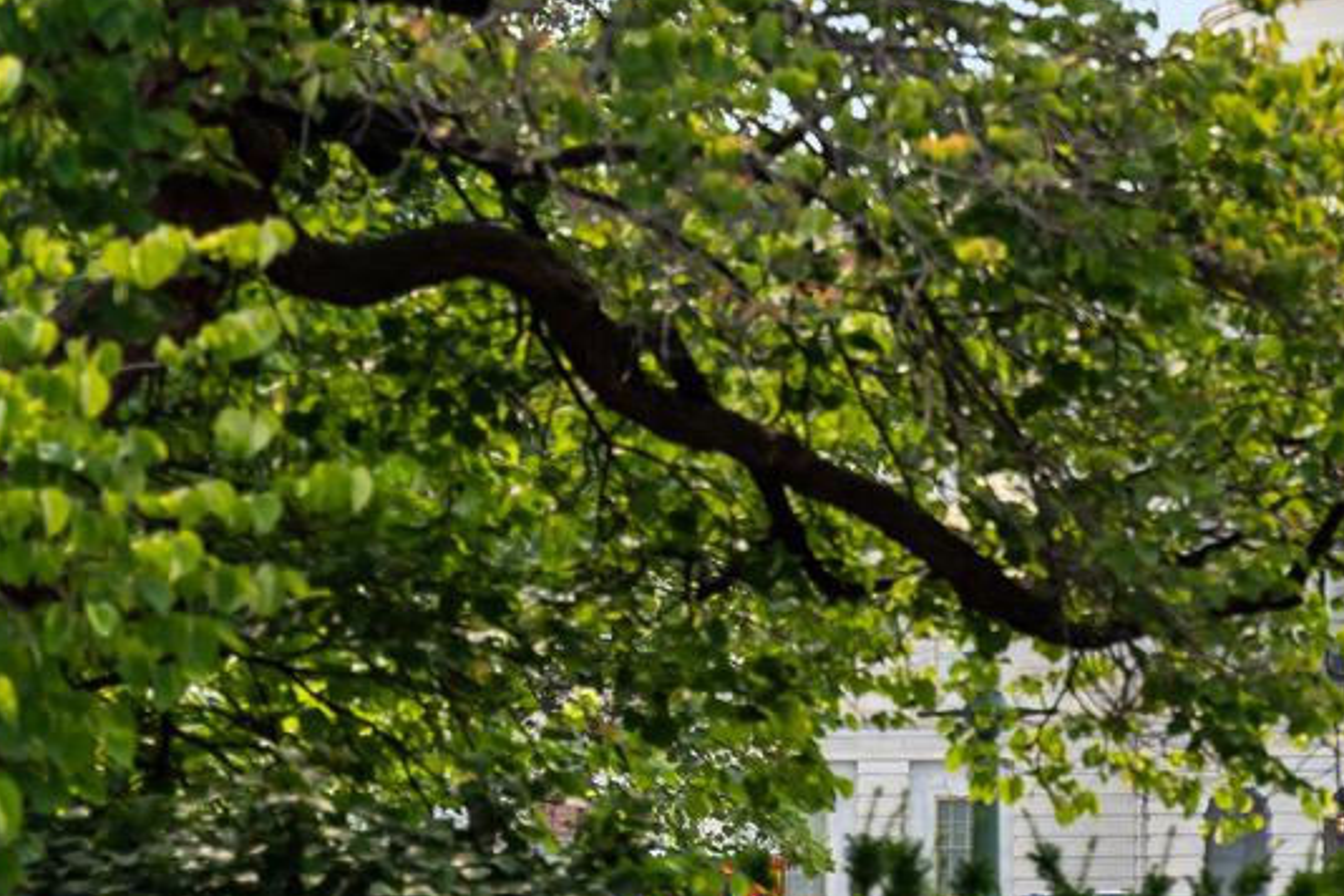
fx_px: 8821
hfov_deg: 8.5
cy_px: -208
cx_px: 1900
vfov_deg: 5.8
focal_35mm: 236
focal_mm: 61.6
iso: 100
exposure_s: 1/3200
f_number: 2.8
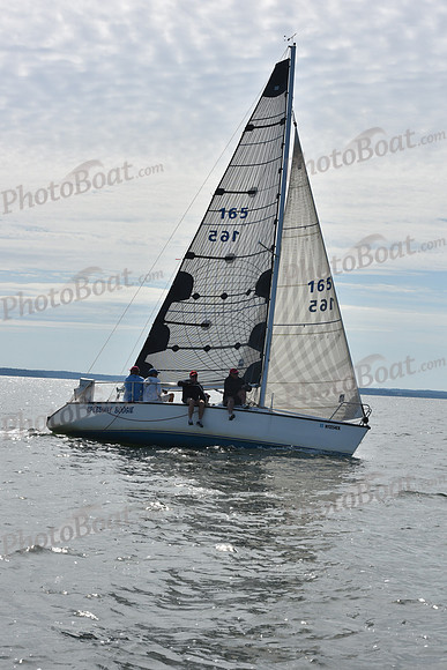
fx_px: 1303
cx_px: 224
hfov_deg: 19.5
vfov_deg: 28.8
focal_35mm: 70
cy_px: 335
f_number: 11
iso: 320
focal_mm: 70
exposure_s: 1/1000
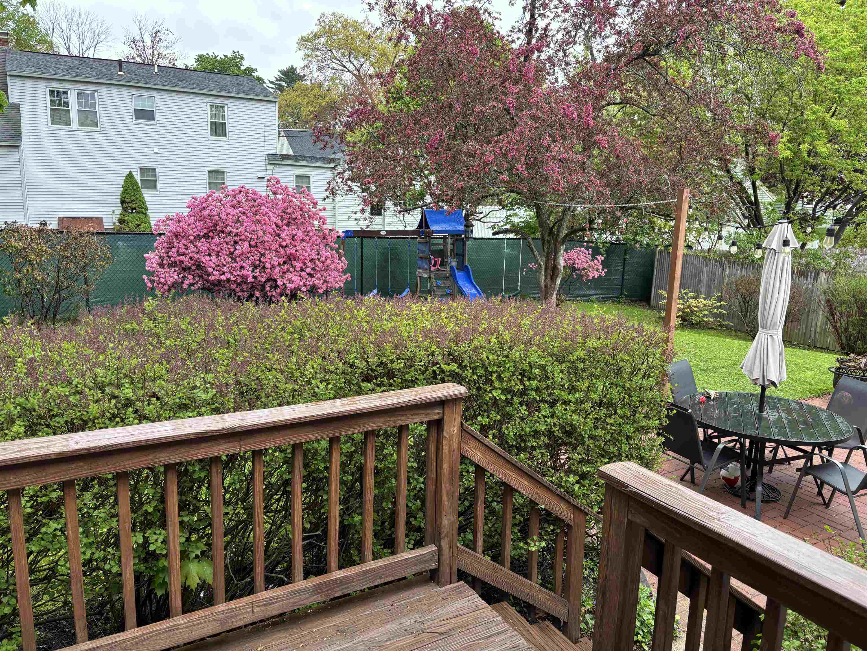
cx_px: 434
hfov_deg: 67.3
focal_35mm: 26
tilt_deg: -11.5
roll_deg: -1.5
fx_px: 651
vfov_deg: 53.1
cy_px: 326
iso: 80
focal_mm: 5.96
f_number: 1.6
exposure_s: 1/121
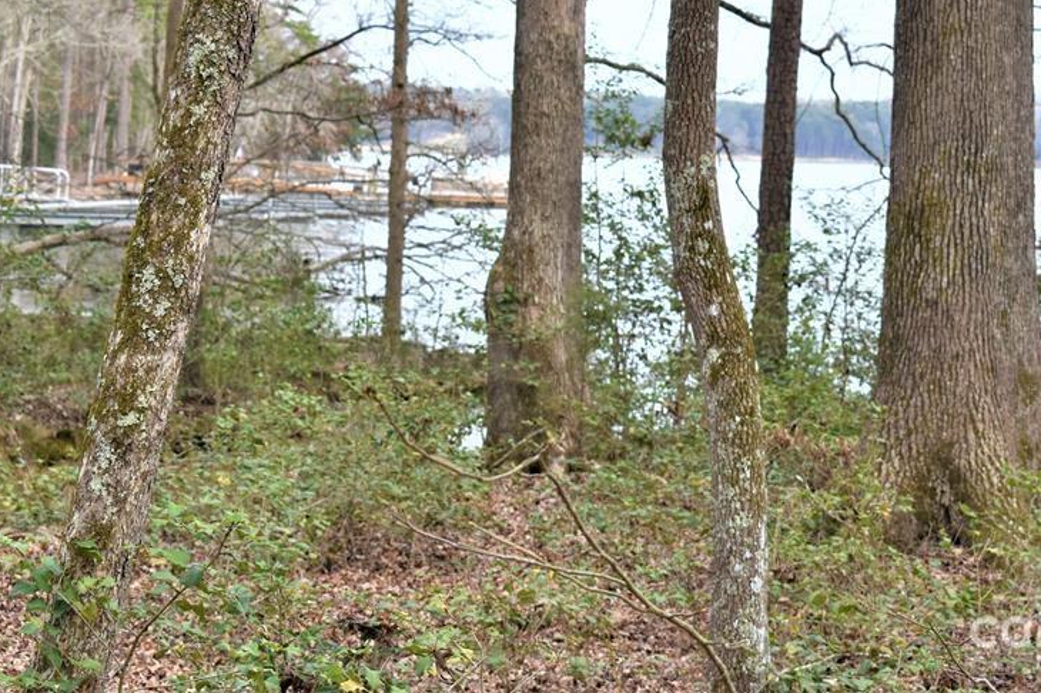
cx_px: 643
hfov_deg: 17.7
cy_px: 208
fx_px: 3344
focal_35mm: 116
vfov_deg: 11.8
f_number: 7.1
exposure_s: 1/200
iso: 400
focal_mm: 55
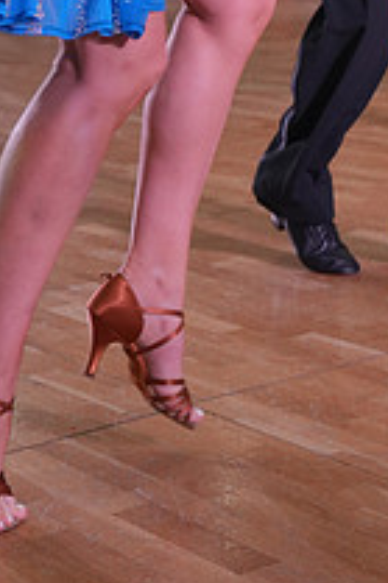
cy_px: -201
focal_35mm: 111
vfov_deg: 17.2
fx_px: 1797
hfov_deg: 12.3
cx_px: 225
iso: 1600
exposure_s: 1/500
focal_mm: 40
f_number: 4
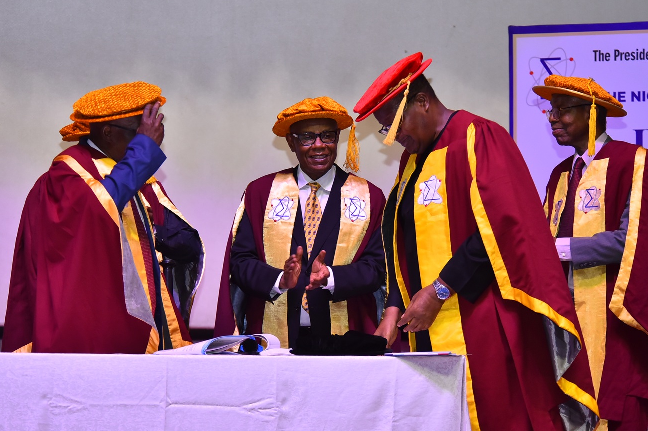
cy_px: 250
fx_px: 3508
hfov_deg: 10.6
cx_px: 329
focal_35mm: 195
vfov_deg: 7.0
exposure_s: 1/125
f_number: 5
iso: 1000
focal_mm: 160
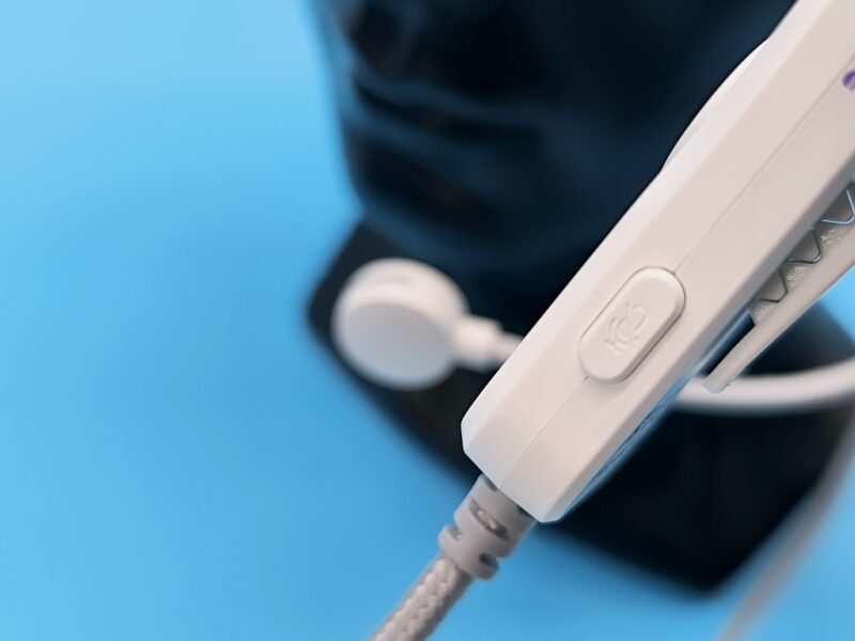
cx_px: 428
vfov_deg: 32.9
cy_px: 320
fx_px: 1087
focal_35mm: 44
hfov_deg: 42.9
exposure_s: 1/100
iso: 160
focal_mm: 6.14
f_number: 1.65
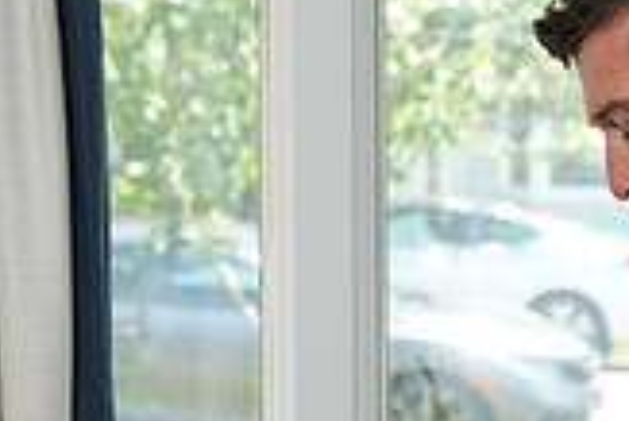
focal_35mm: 146
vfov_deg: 9.3
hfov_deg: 13.1
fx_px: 2553
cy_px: 446
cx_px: 992
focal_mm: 41
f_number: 4
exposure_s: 1/200
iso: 250
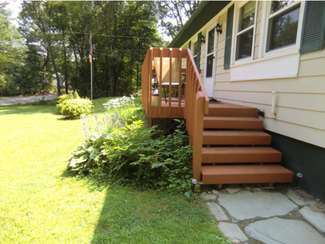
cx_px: 162
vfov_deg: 56.9
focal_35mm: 24
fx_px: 225
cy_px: 122
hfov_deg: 71.6
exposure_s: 1/125
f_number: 3.2
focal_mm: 4.3
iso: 64
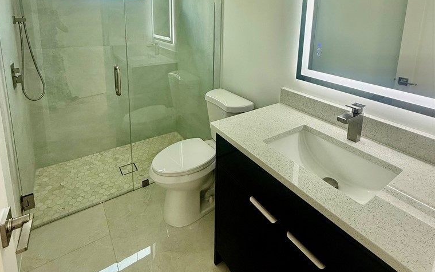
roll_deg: -1.5
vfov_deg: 55.9
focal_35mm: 20
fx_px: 237
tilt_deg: -8.9
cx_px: 216
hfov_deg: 85.1
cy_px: 59
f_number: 2.2
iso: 64
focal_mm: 2.22
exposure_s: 1/102
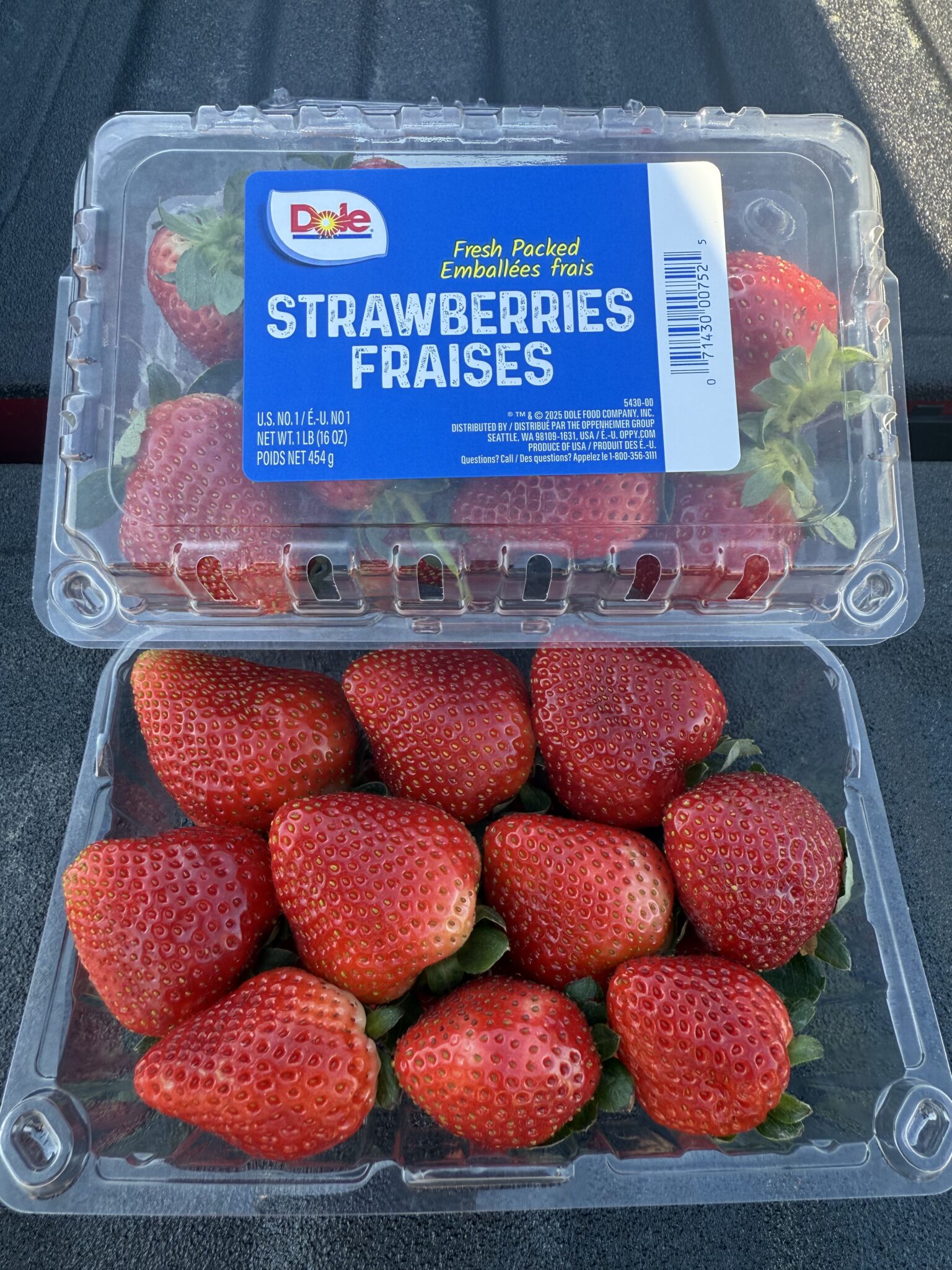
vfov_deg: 71.6
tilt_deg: -58.2
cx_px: 476
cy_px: 635
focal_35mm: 24
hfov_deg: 56.8
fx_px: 880
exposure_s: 1/286
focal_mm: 2.22
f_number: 2.2
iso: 64
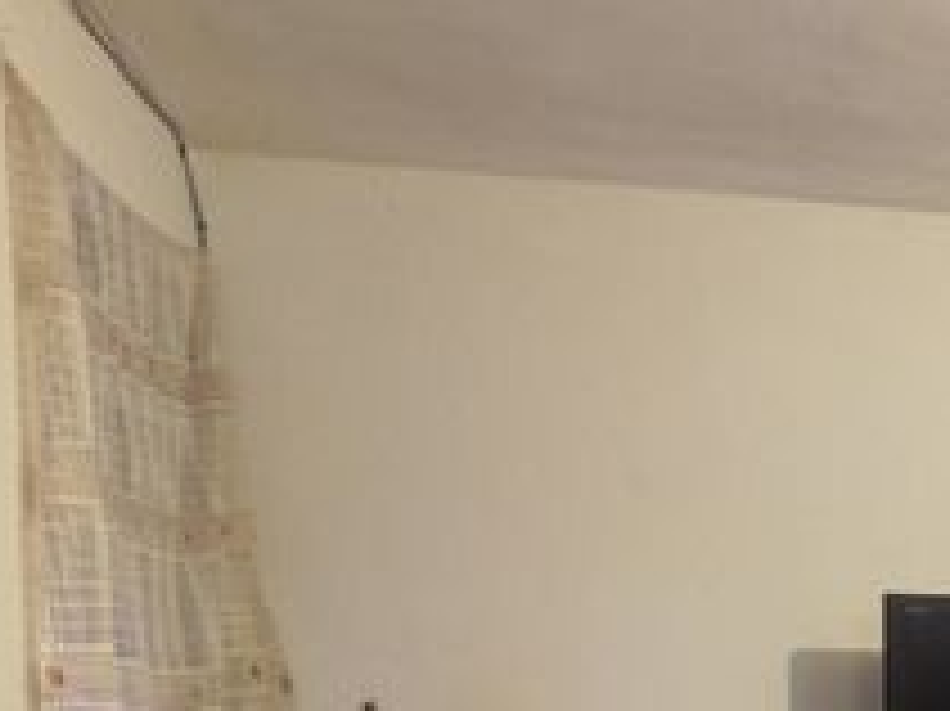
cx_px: 1175
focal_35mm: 74
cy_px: 936
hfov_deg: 23.7
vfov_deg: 18.4
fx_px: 2030
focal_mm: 4.58
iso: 640
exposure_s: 1/12
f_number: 1.8
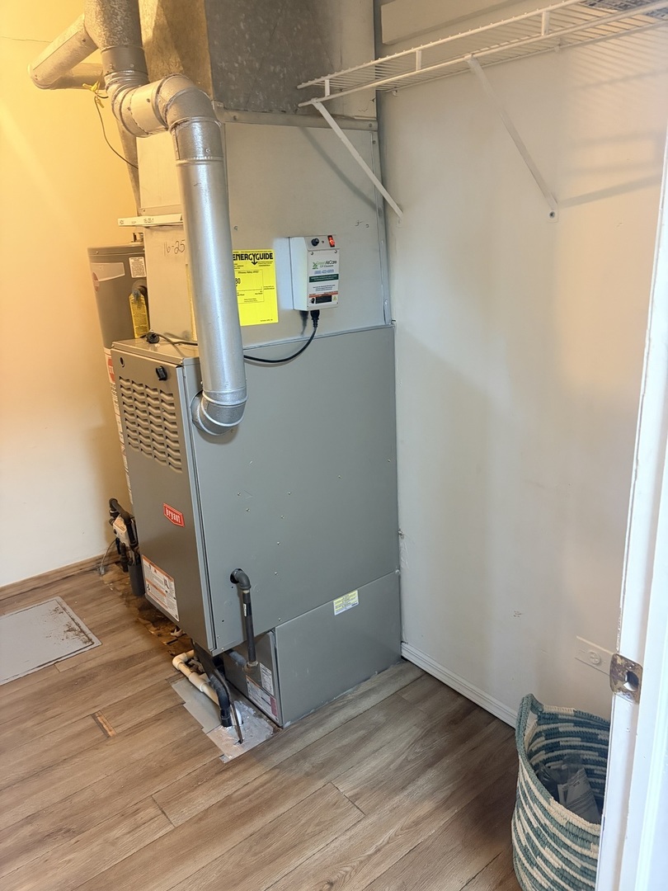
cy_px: 446
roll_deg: +2.7
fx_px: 669
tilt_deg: -18.1
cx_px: 334
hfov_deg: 53.1
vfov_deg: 67.3
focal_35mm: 26
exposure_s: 1/60
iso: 500
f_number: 1.6
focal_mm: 5.96
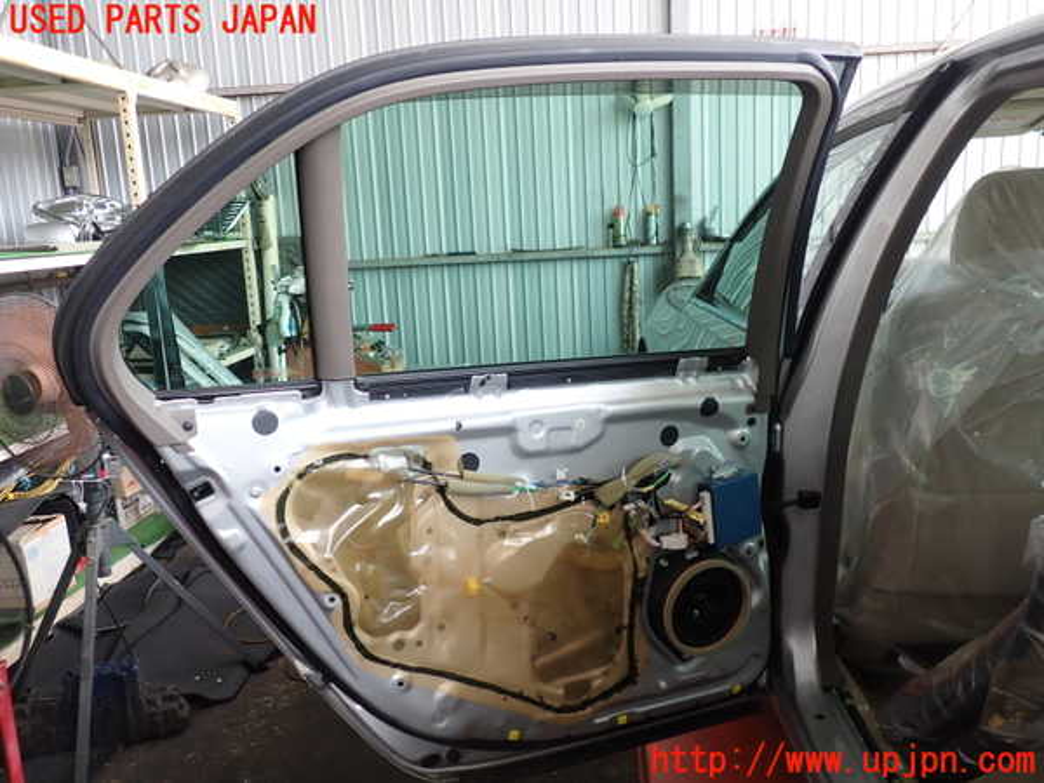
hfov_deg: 60.0
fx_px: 905
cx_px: 522
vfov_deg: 46.8
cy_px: 392
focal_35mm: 30
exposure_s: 1/80
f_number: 2.3
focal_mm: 5.4
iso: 100
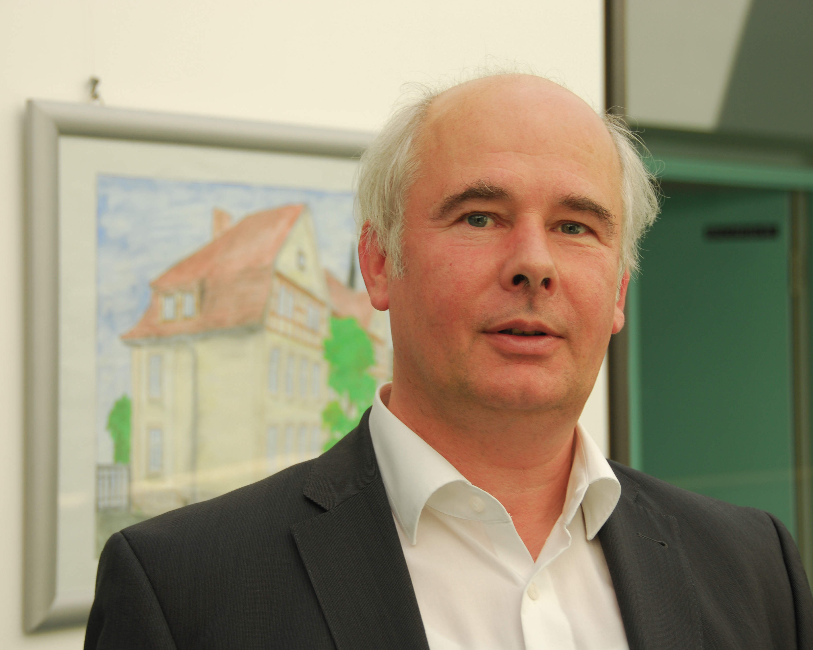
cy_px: 324
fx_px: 2286
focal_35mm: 95
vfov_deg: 16.2
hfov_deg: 20.2
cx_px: 417
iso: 125
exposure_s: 1/160
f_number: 5
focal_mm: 56
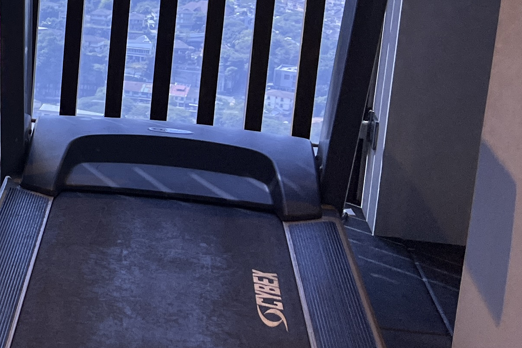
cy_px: 69
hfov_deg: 19.7
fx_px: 1305
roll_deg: -1.0
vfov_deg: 15.1
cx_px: -254
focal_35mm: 90
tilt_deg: -13.1
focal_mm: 5.7
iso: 40
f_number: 1.5
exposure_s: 1/288
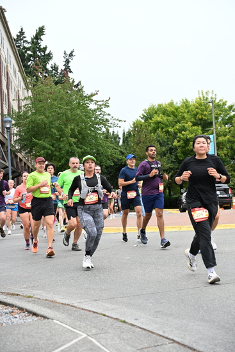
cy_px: 176
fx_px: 548
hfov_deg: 24.2
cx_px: 118
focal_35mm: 56
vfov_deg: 35.6
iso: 1600
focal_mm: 56
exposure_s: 1/800
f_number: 4
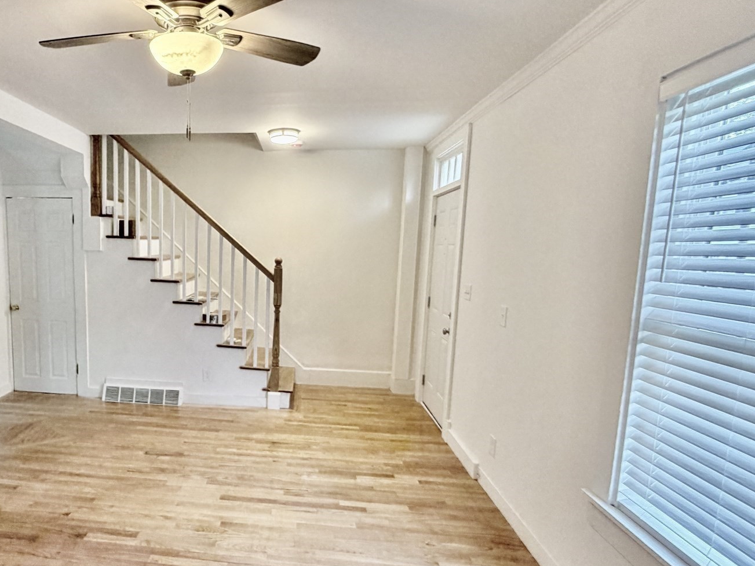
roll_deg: +0.7
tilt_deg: -6.7
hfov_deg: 73.5
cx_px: 236
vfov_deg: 61.0
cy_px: 303
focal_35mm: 22
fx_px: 480
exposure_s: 1/60
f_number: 2.2
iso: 200
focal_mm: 2.22
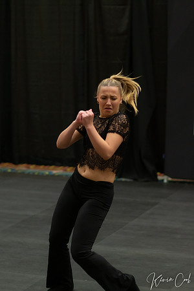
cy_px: 146
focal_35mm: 127
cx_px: 97
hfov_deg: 10.8
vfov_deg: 16.1
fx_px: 1027
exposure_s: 1/640
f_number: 2
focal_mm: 85
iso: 1250
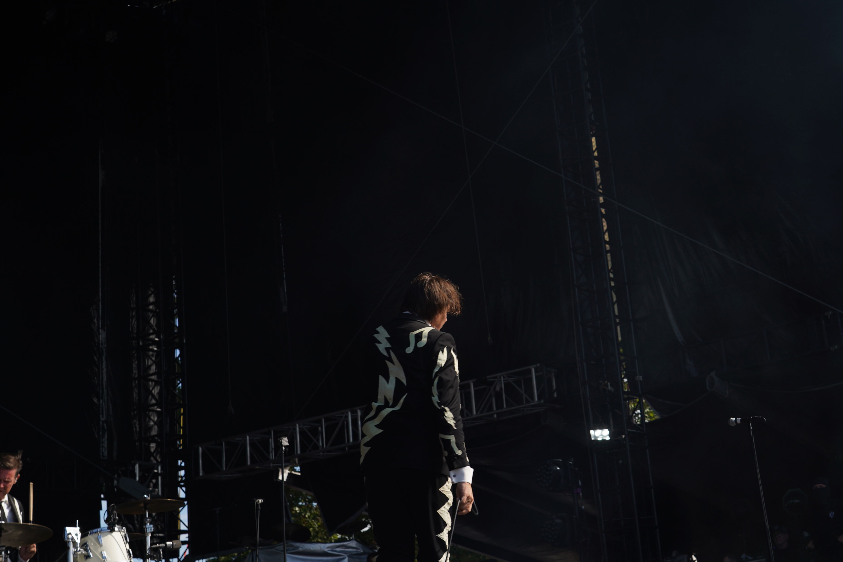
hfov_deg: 33.9
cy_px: 244
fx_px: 1381
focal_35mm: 59
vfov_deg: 23.0
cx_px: 486
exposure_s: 1/250
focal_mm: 48
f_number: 8
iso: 100
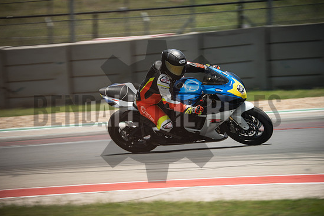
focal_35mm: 629
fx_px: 5662
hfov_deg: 3.3
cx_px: 157
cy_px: 112
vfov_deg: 2.2
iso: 160
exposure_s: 1/250
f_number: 7.1
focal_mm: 400
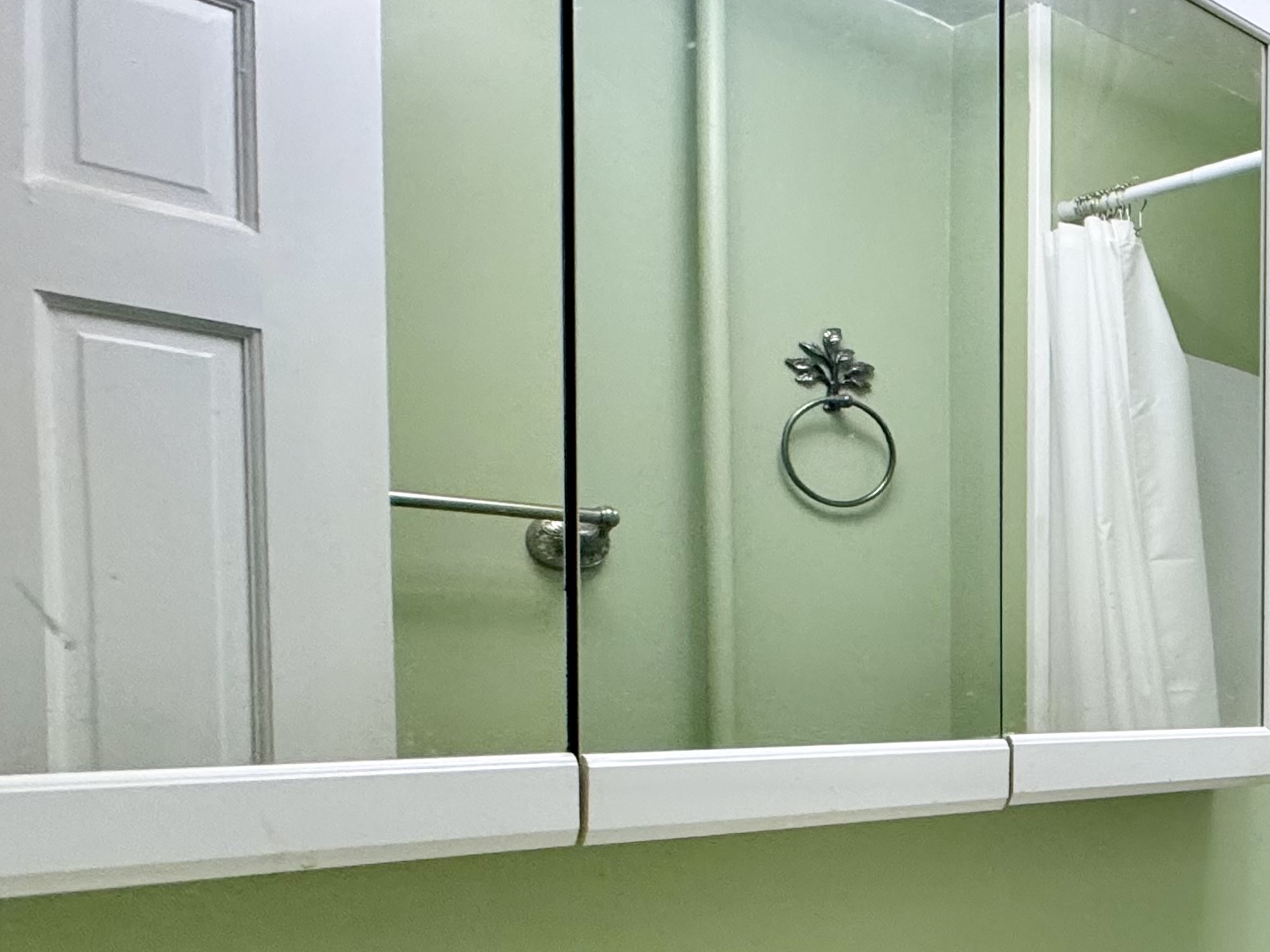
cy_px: 706
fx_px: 1357
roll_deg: -0.4
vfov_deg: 37.8
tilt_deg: -2.8
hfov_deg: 34.4
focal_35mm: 37
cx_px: 1675
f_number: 2.2
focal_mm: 2.22
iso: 250
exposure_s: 1/120
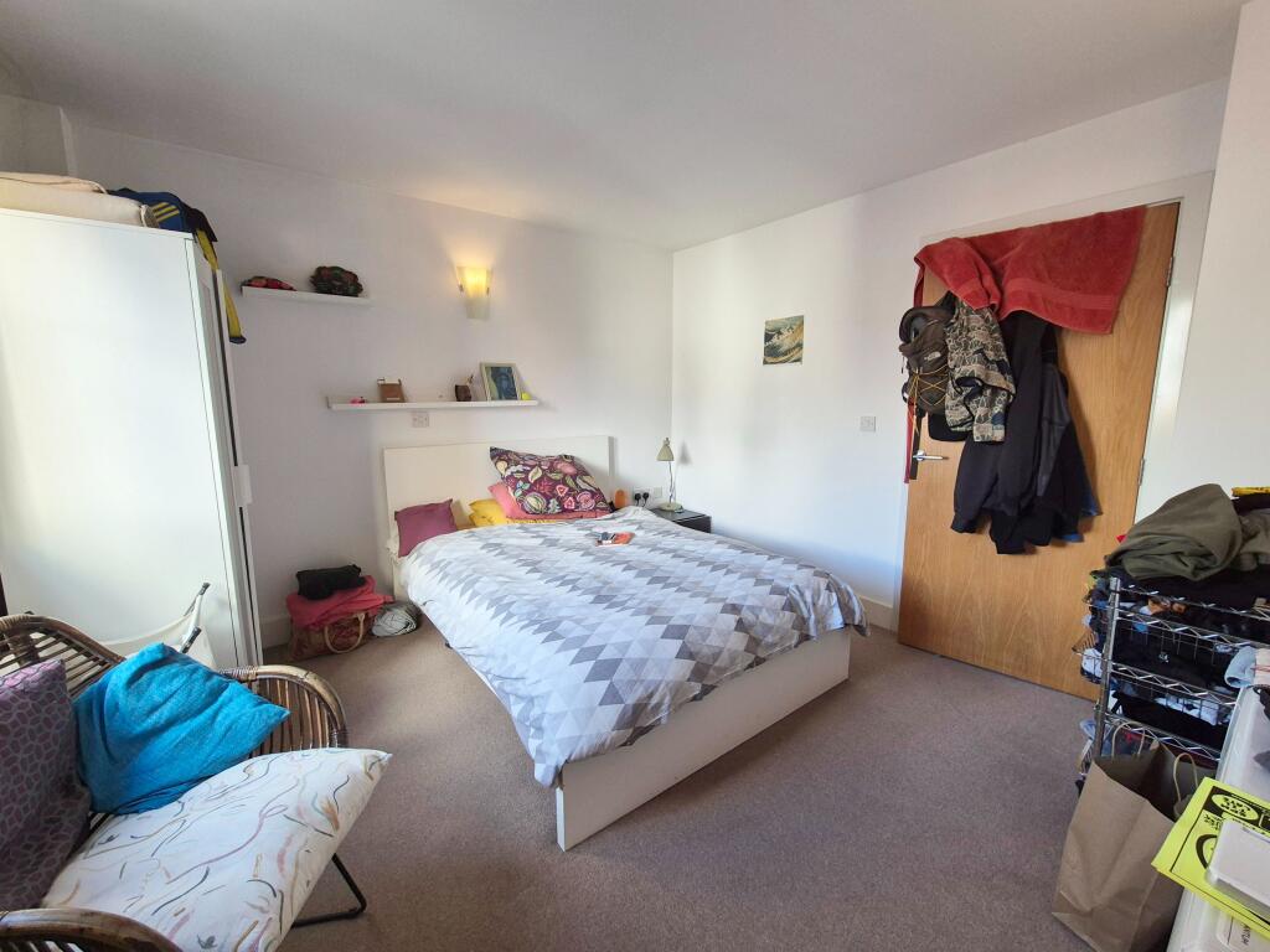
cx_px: 635
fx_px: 477
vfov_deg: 89.9
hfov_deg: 106.2
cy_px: 476
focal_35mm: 13
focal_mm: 2.2
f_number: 2.2
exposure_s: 1/50
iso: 100
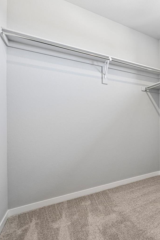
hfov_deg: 42.3
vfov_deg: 78.6
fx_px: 147
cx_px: 184
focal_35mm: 22
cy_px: 120
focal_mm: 14
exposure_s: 1/13
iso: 400
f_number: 11
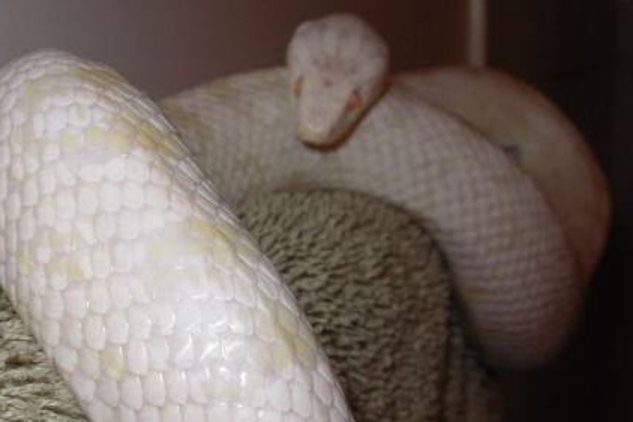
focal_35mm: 66
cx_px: 297
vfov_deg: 20.4
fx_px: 1160
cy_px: 323
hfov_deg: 30.5
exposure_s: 1/32
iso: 50
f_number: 4.9
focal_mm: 6.3
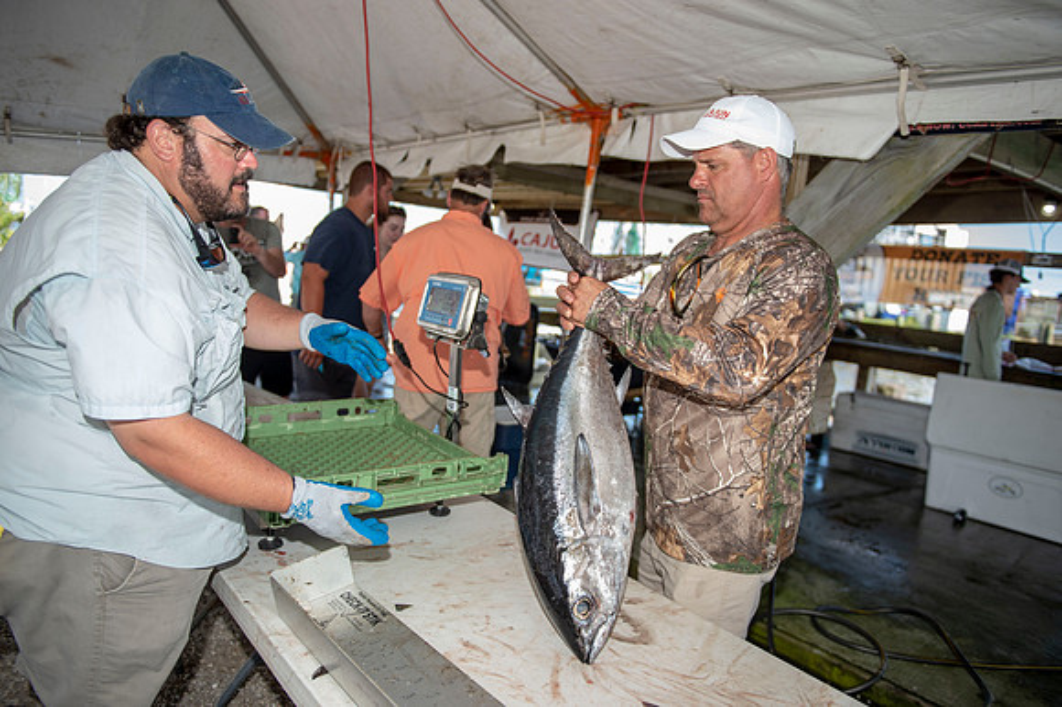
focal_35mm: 27
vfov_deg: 47.9
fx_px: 796
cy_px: 354
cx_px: 531
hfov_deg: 67.4
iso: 50
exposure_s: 1/200
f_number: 2.8
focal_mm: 27
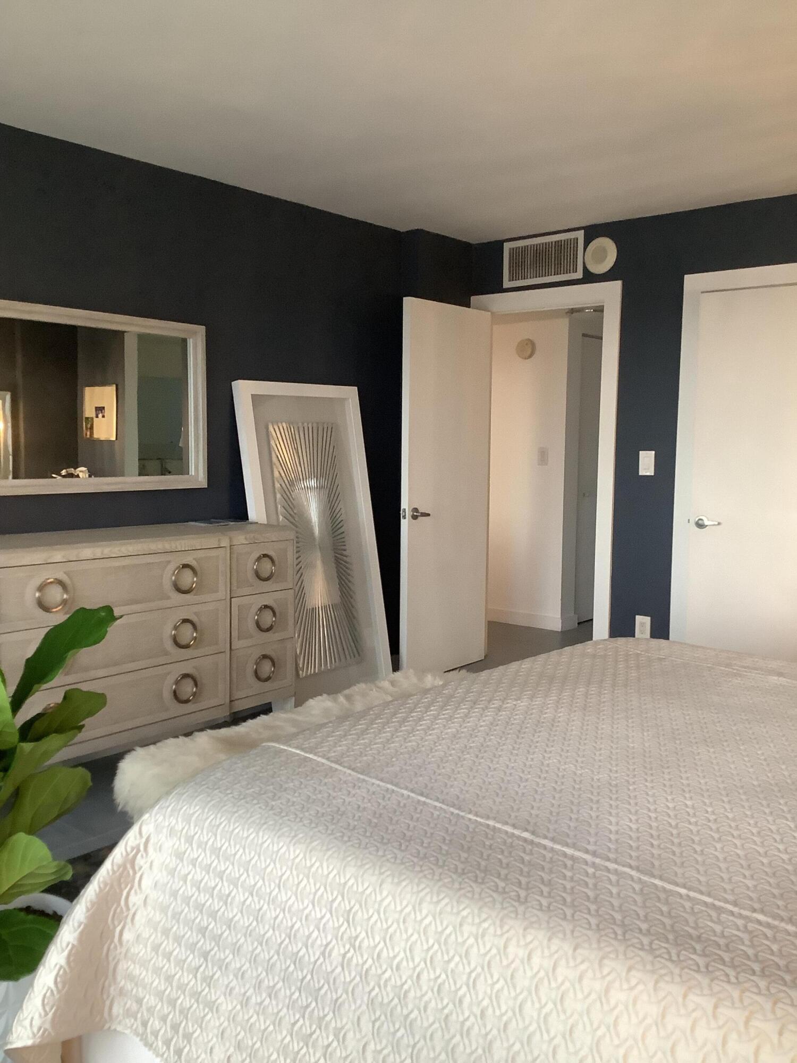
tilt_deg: -5.8
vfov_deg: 58.4
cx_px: 398
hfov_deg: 45.4
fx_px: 952
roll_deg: -1.1
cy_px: 532
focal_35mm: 31
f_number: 2.4
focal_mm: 3.3
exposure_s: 1/60
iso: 200
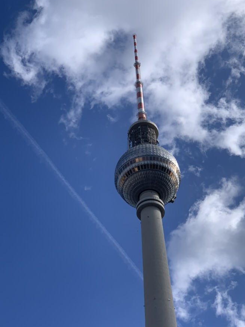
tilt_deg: +52.8
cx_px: 126
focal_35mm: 61
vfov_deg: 31.7
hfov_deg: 24.0
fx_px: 576
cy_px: 175
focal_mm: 6
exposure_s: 1/1845
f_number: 2.4
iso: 16
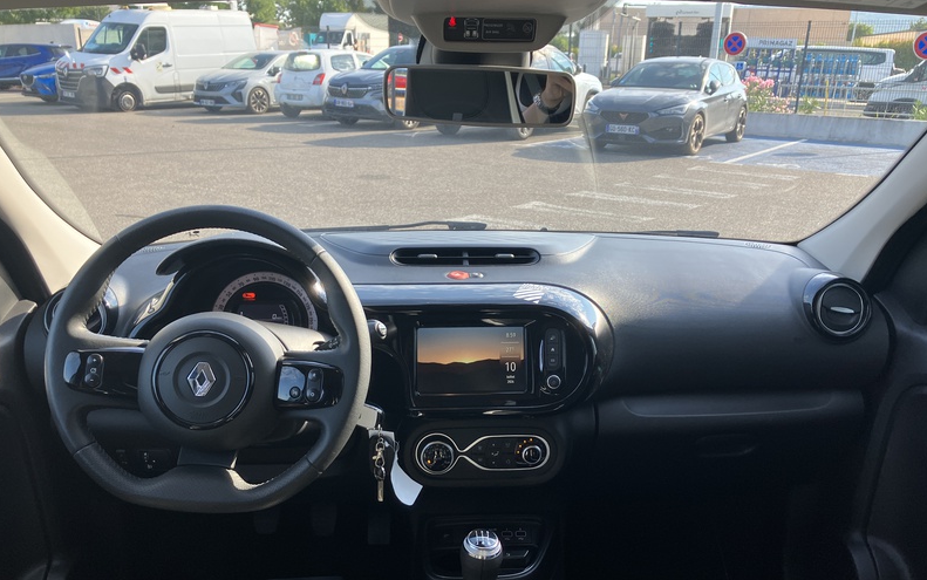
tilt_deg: -19.2
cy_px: 332
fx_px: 758
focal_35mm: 30
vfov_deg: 41.8
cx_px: 463
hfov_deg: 62.9
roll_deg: +0.1
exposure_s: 1/330
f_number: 1.8
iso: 40
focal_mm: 3.99
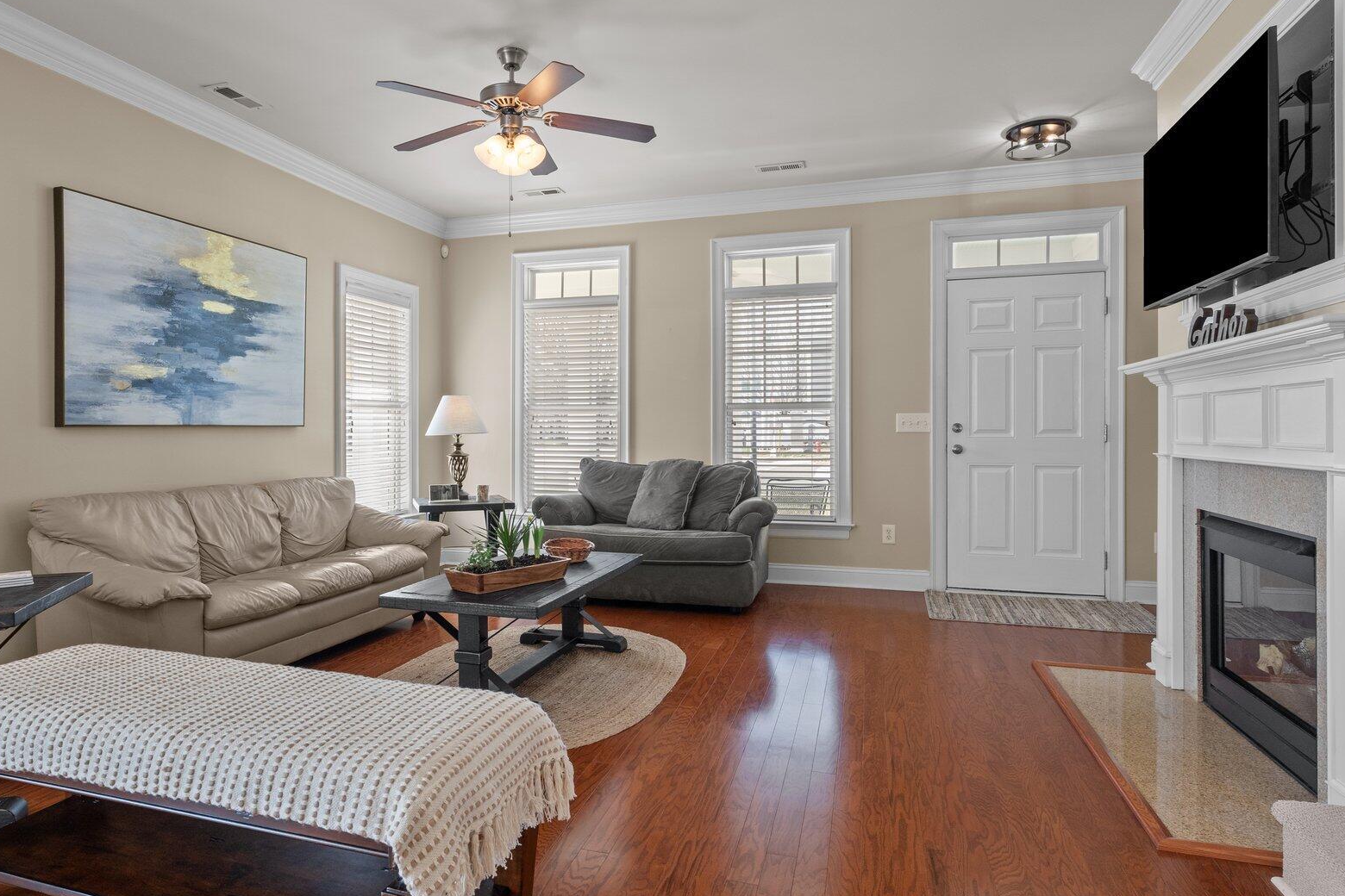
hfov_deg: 80.9
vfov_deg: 59.5
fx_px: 785
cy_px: 424
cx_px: 597
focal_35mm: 21
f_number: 8
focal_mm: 16
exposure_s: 1/6
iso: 400
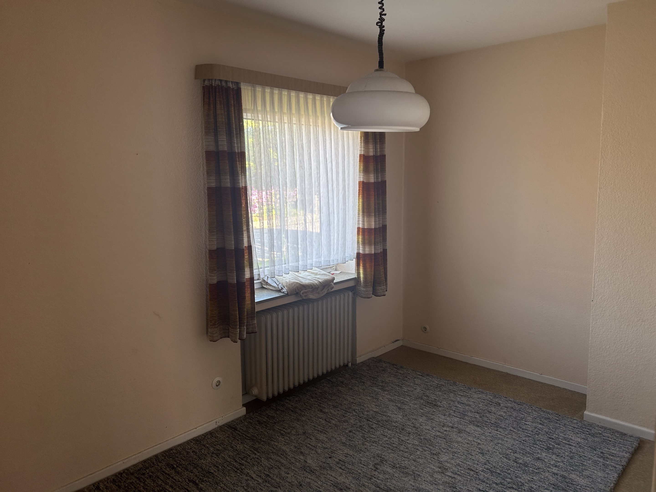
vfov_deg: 53.1
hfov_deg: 67.3
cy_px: 246
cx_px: 328
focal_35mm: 26
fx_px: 493
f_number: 1.5
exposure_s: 1/121
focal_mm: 5.7
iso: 50
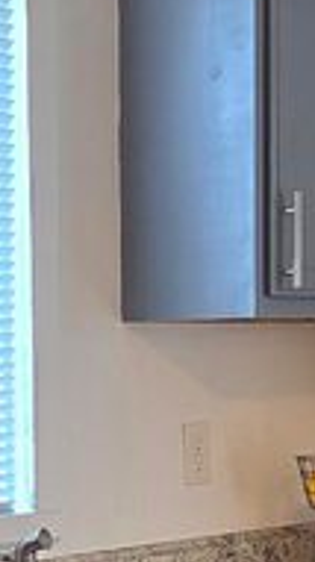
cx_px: 15
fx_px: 1326
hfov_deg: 13.4
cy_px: 524
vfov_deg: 23.2
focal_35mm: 89
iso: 100
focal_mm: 2.2
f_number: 2.2
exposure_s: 1/60.2
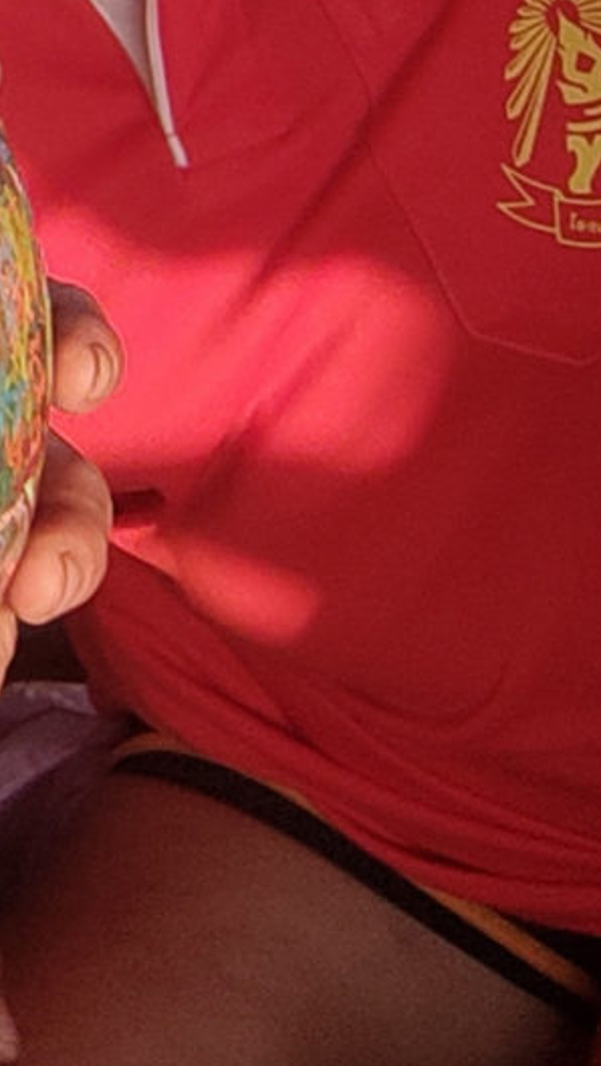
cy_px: -605
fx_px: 3877
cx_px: -710
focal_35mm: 137
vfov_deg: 14.5
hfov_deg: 8.3
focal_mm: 3.14
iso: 100
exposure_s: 1/495
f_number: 2.2
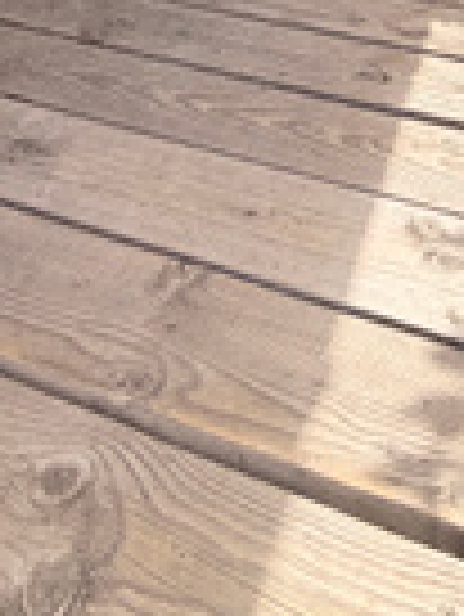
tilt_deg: -2.3
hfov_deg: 28.6
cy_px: -346
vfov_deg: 26.2
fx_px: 874
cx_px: 414
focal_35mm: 49
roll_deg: -1.5
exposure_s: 1/427
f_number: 2.2
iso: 64
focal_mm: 2.22
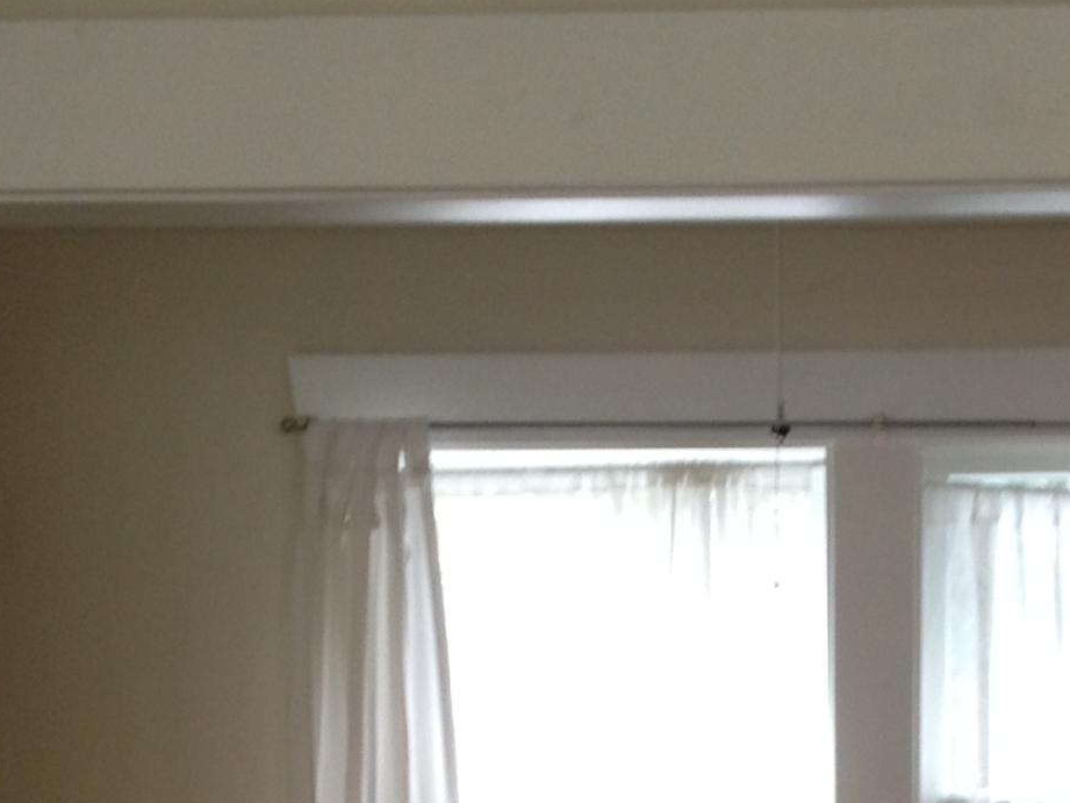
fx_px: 3524
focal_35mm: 114
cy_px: 1240
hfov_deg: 17.2
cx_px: 725
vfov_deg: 12.3
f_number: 2.4
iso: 50
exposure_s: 1/24
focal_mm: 4.28
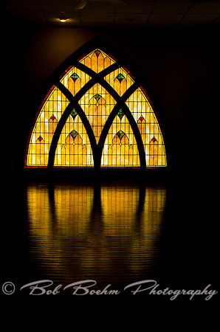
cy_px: 166
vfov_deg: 49.6
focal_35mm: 39
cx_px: 110
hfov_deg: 34.1
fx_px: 359
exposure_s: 1/125
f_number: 5.6
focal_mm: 26
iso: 250
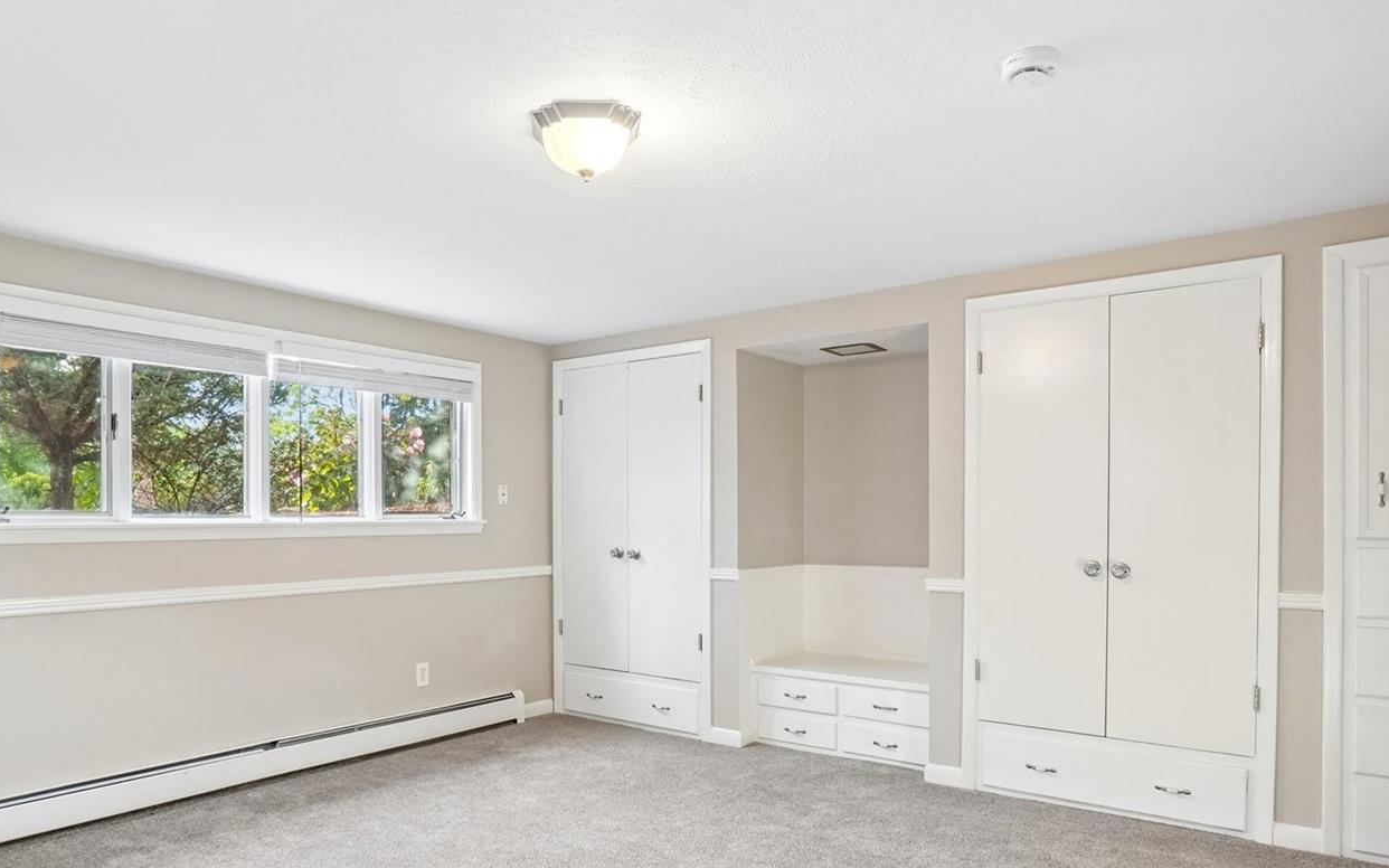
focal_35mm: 22
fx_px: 820
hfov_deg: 80.4
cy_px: 534
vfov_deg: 55.2
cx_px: 641
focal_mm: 11
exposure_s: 1/10
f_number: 8
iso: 400
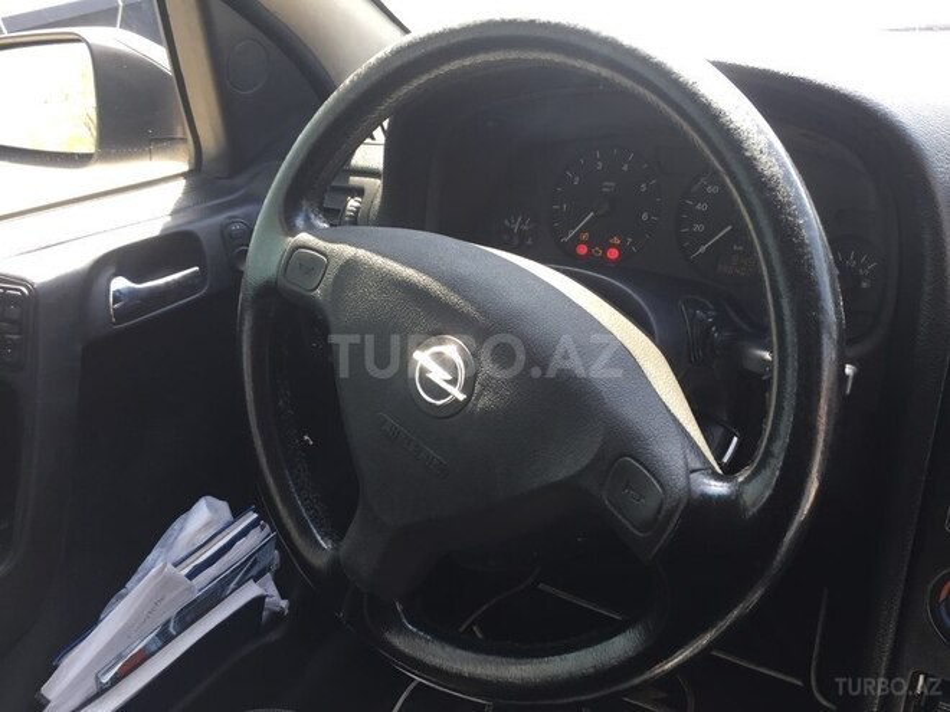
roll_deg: +7.9
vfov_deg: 48.2
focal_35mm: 29
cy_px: 356
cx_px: 475
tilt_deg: -30.8
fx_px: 796
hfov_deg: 61.7
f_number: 2.2
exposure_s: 1/100
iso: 40
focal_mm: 4.15
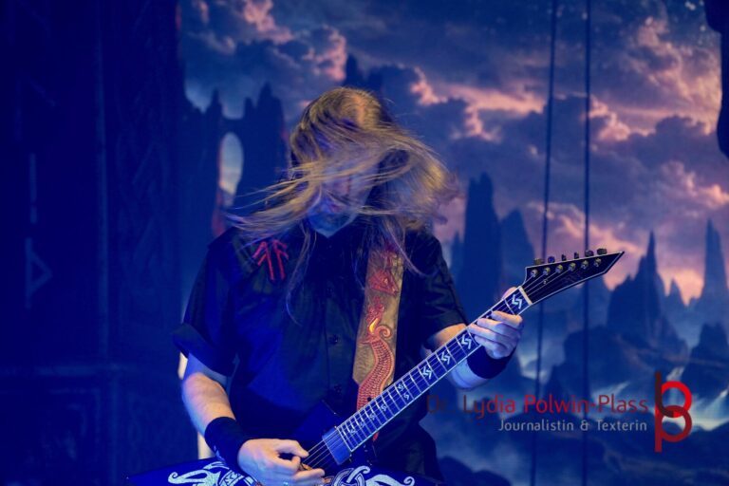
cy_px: 243
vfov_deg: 10.4
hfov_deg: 15.5
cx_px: 364
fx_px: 2673
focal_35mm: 132
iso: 800
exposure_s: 1/160
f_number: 5.6
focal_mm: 88
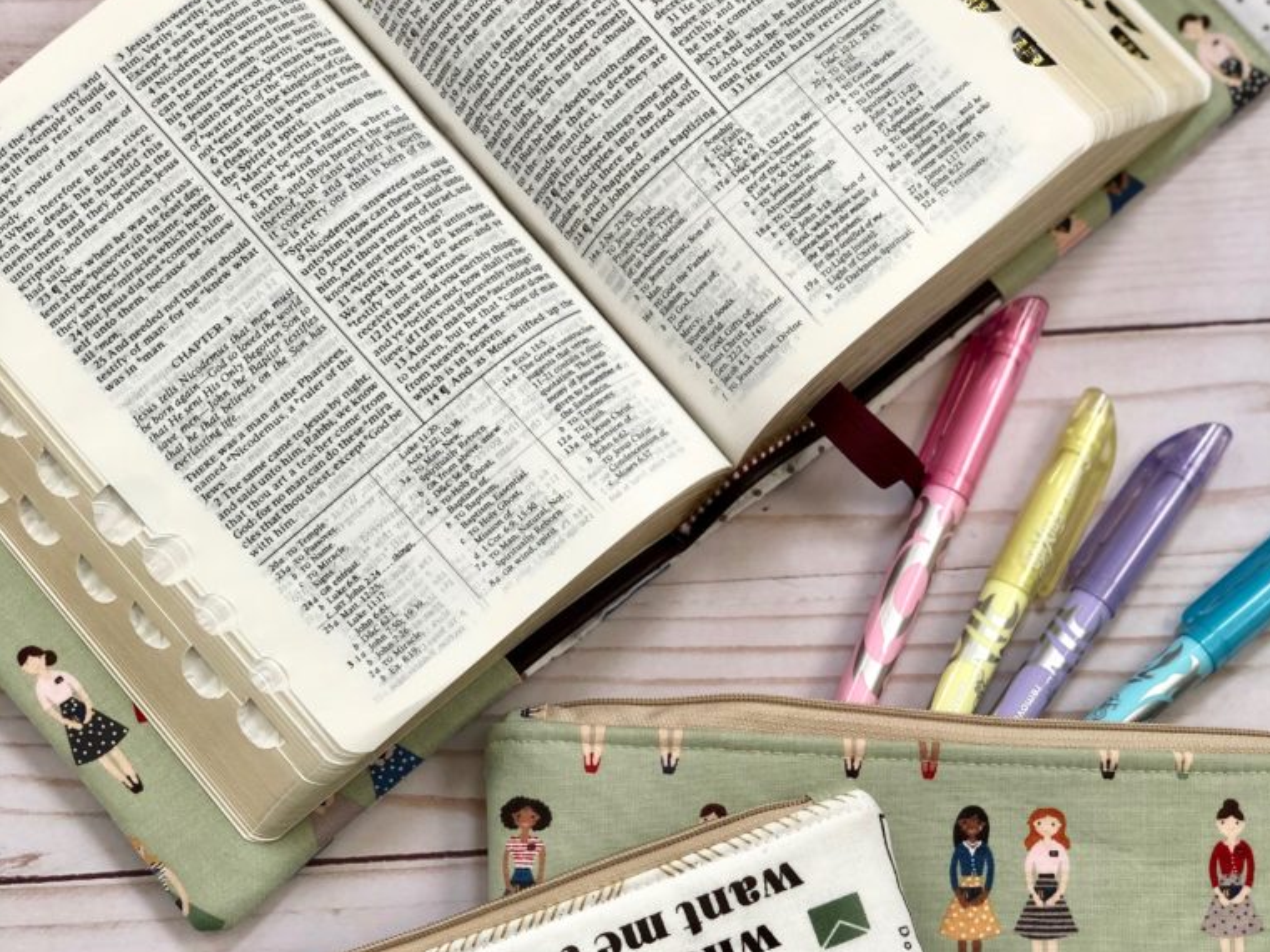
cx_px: 639
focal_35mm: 70
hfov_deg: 27.8
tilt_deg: -78.4
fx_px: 2569
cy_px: 780
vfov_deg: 20.7
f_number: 2.4
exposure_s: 1/60
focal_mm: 6
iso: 32
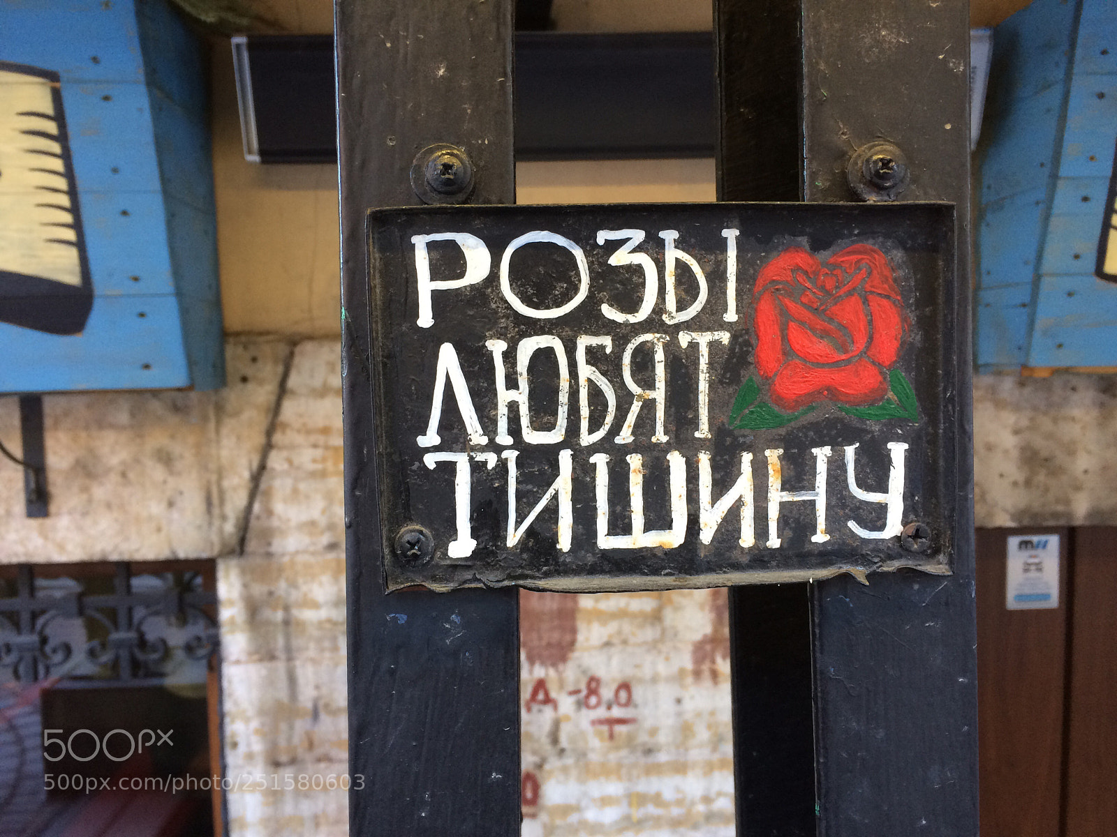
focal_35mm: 29
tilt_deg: -4.5
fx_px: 936
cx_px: 558
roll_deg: +1.2
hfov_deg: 61.7
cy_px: 418
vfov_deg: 48.2
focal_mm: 4.15
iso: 64
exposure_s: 1/33
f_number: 2.2
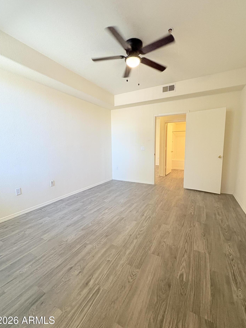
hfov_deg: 81.7
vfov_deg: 98.2
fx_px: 142
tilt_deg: -5.2
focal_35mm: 15
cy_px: 161
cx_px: 127
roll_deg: +1.3
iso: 250
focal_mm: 2.22
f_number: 2.2
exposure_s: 1/60
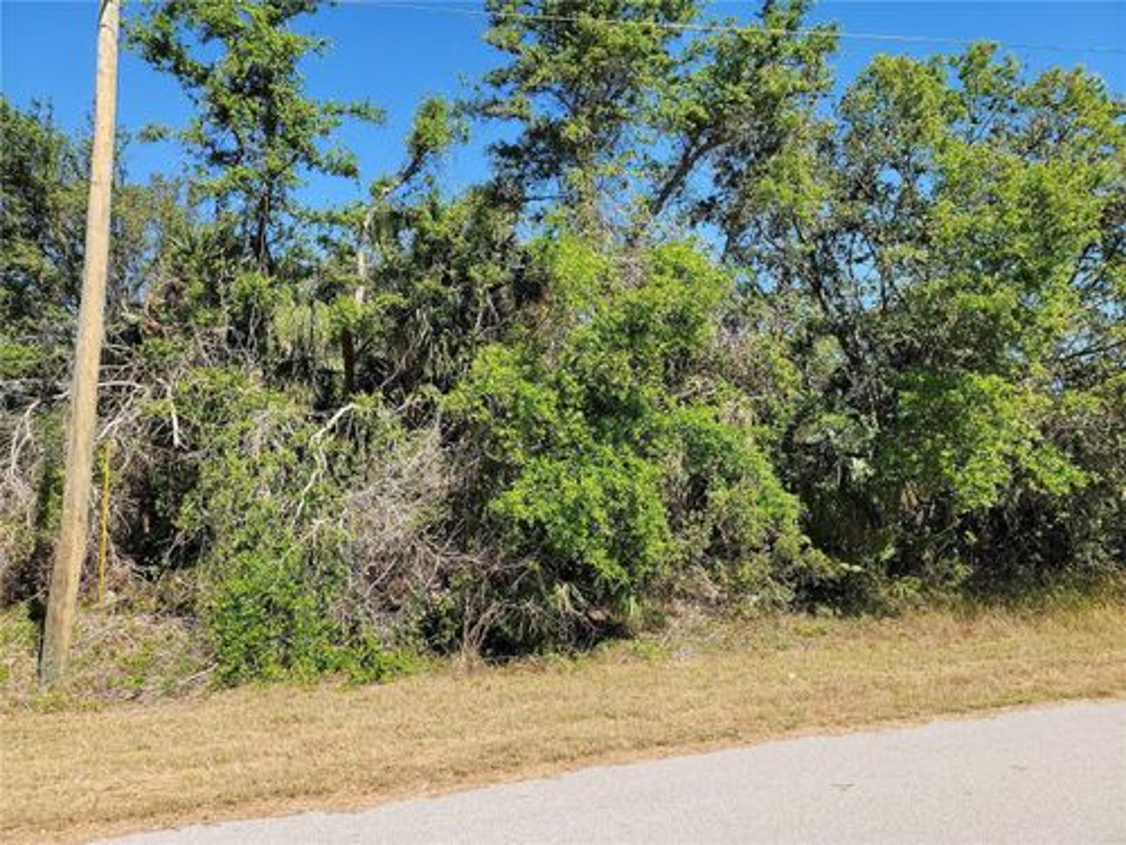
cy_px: 422
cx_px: 563
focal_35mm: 25
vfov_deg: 54.9
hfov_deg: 69.4
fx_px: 813
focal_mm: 7
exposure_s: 1/686
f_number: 1.8
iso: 20
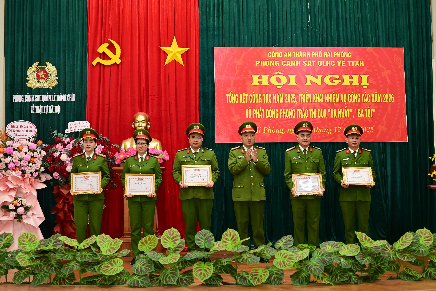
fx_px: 533
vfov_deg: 30.5
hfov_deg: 44.5
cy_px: 146
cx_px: 218
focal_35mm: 44
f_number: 4
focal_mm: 44
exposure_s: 1/160
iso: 1250
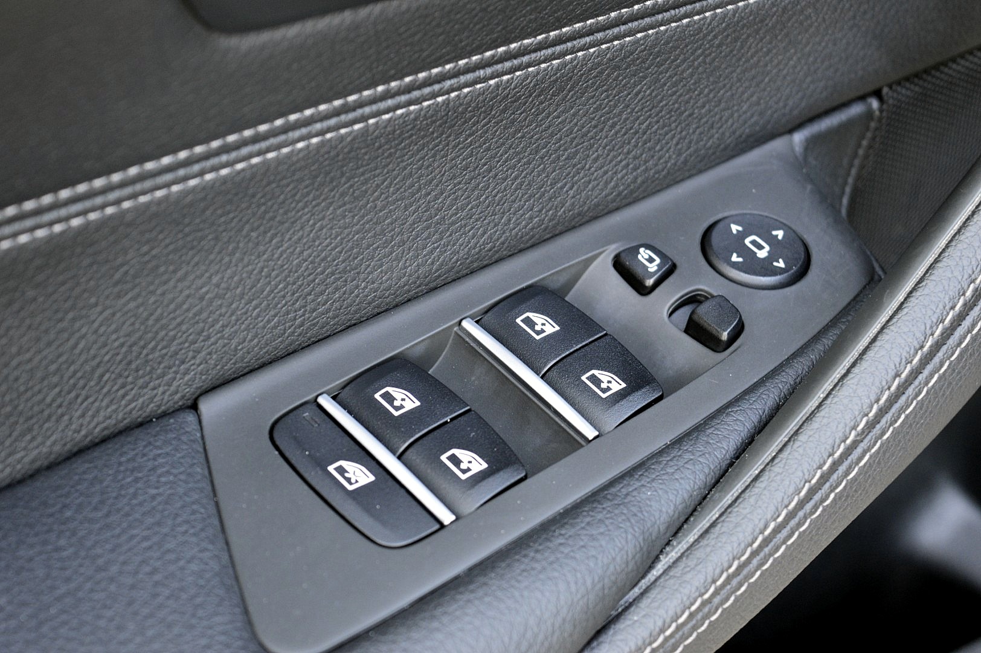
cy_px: 326
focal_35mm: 82
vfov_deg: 16.5
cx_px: 490
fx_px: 2246
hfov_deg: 24.6
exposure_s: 1/25
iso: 800
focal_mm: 55
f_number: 5.6
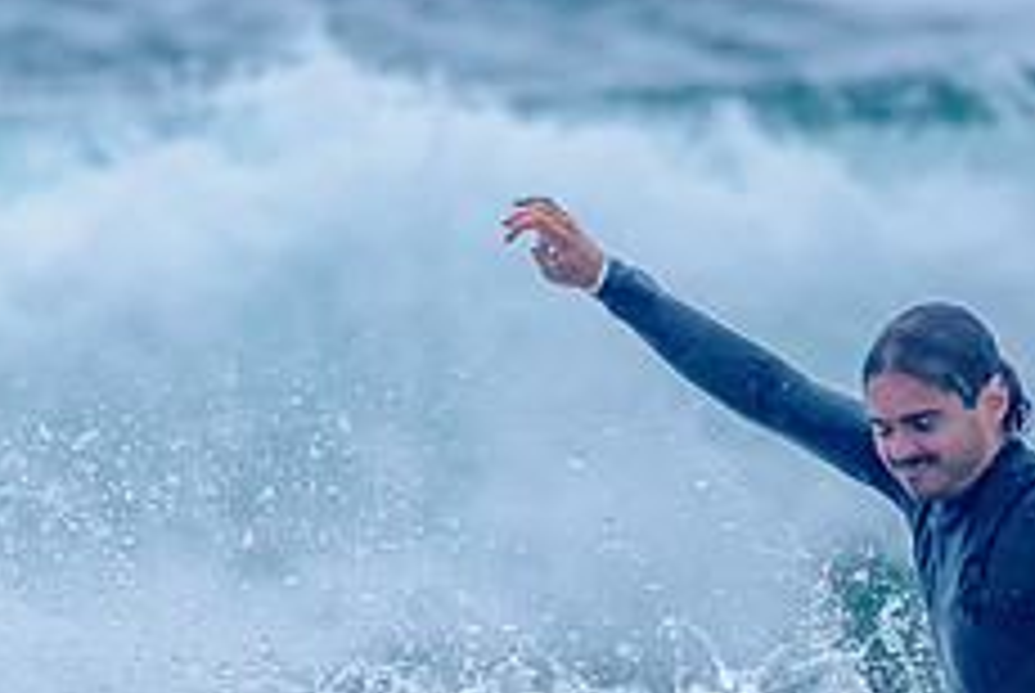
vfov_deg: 0.9
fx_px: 44302
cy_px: 1031
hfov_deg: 1.3
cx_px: 705
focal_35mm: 1539
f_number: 5.6
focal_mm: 500
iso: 800
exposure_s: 1/2000
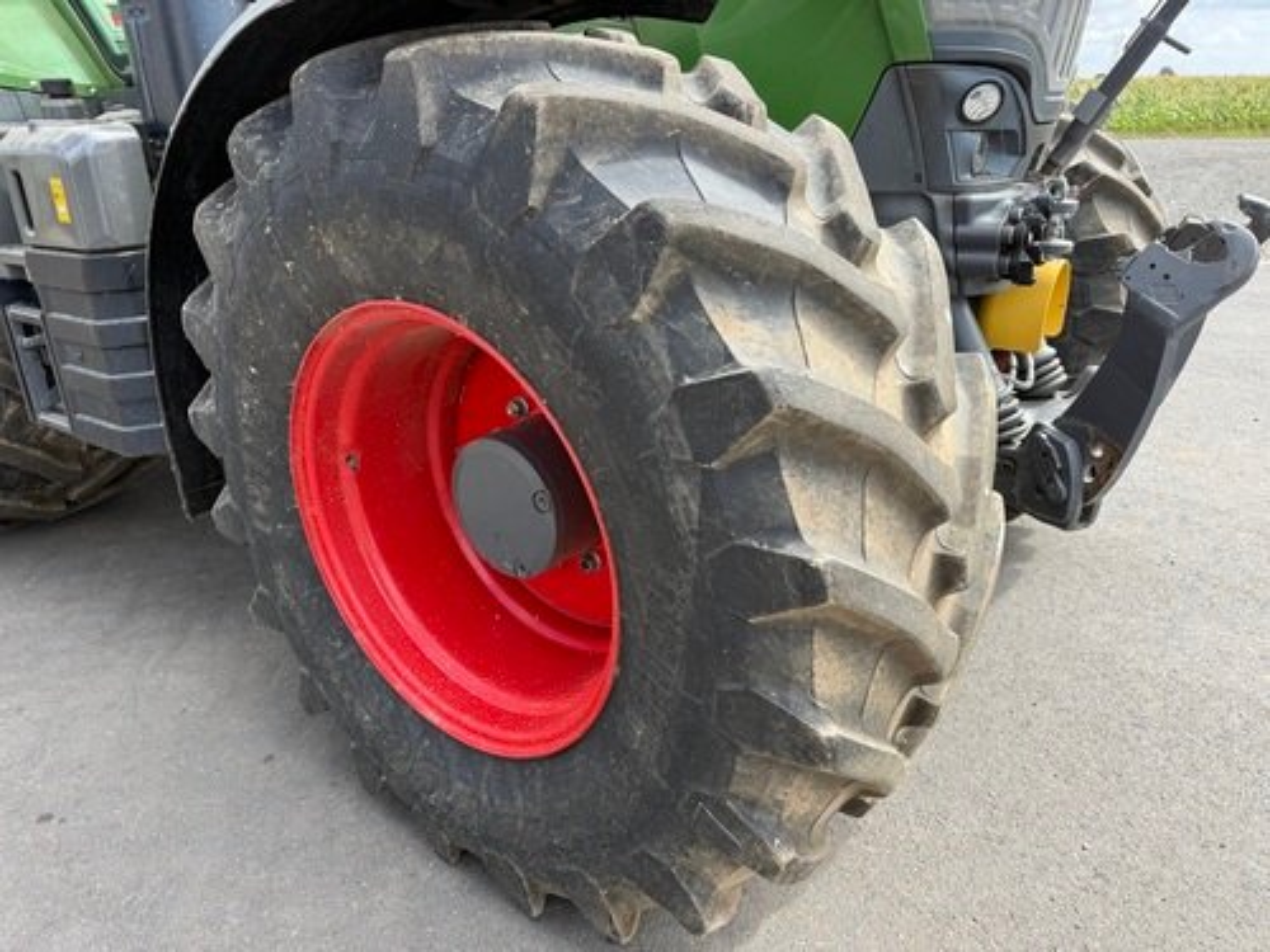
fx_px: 881
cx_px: 635
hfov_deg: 71.6
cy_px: 476
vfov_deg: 56.8
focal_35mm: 24
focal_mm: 6.76
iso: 80
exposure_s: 1/967
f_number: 1.78
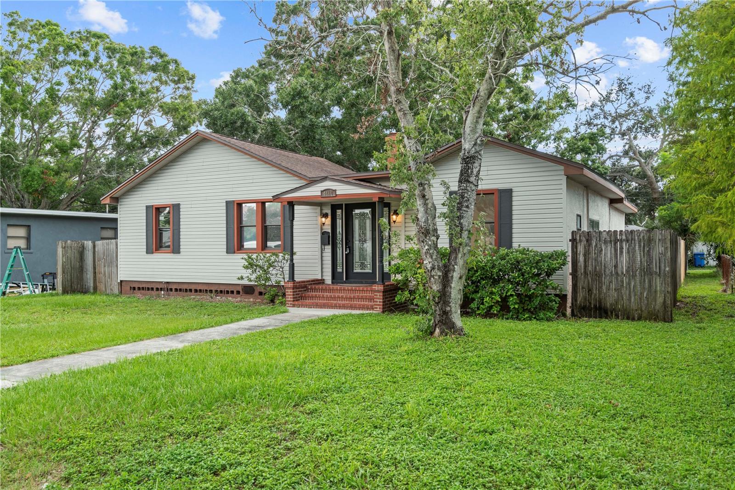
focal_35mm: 29
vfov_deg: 44.9
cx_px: 368
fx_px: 592
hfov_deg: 63.7
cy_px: 245
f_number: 8
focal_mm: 29
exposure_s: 1/13
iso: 250
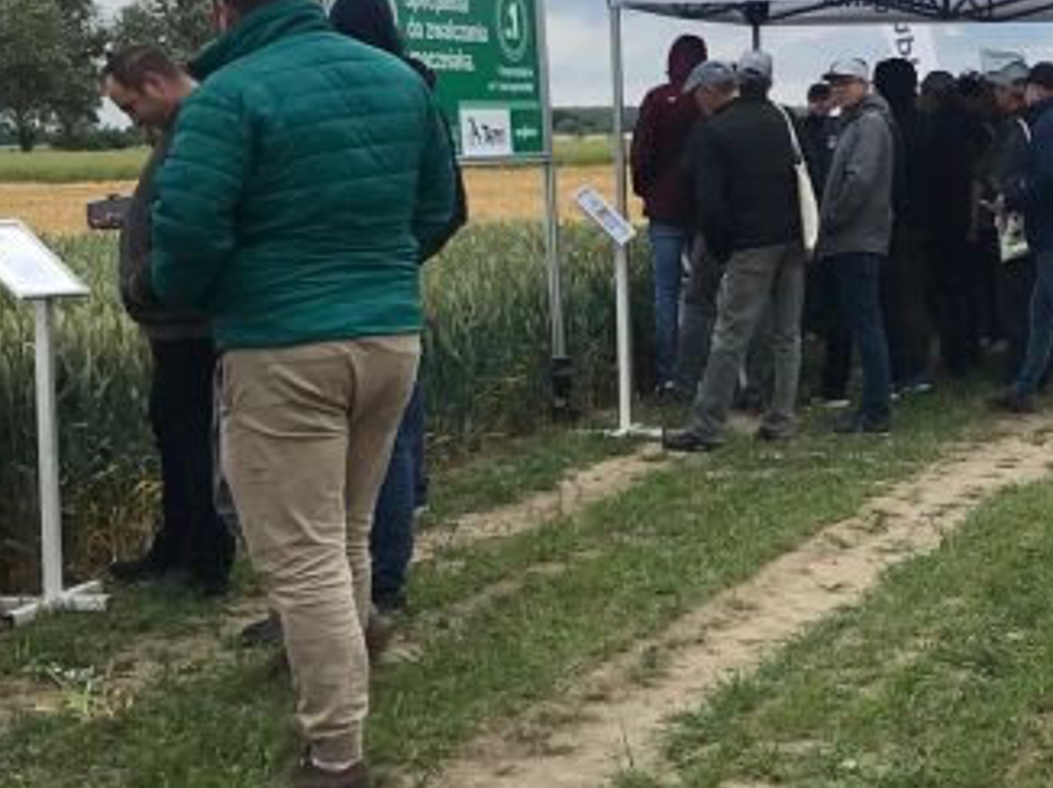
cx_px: 1069
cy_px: 252
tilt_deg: -1.3
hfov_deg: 21.4
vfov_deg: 16.7
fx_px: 2675
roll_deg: +1.2
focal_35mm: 88
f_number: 1.8
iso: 20
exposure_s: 1/2128
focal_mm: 3.99
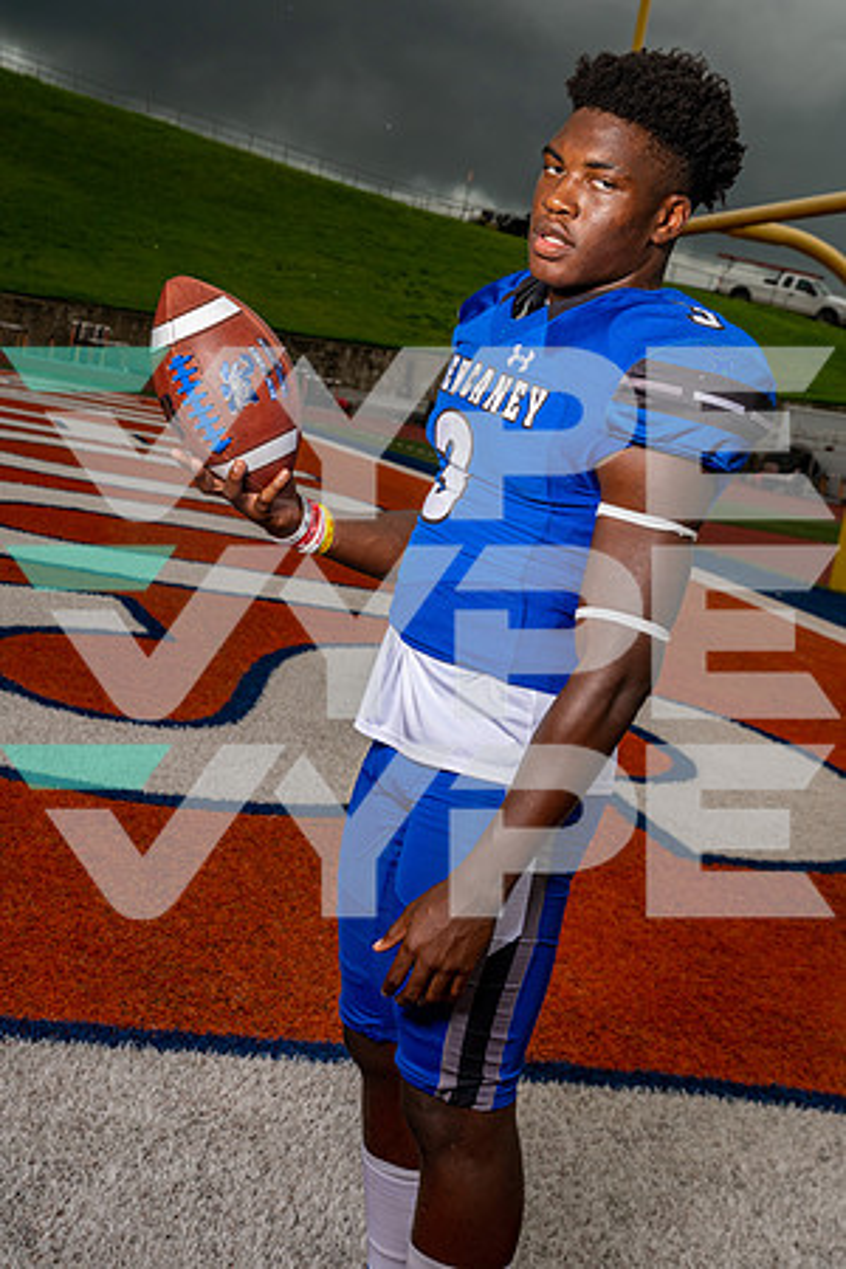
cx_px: 423
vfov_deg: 37.5
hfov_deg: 25.5
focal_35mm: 53
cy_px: 634
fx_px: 1868
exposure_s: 1/250
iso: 100
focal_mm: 53
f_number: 9
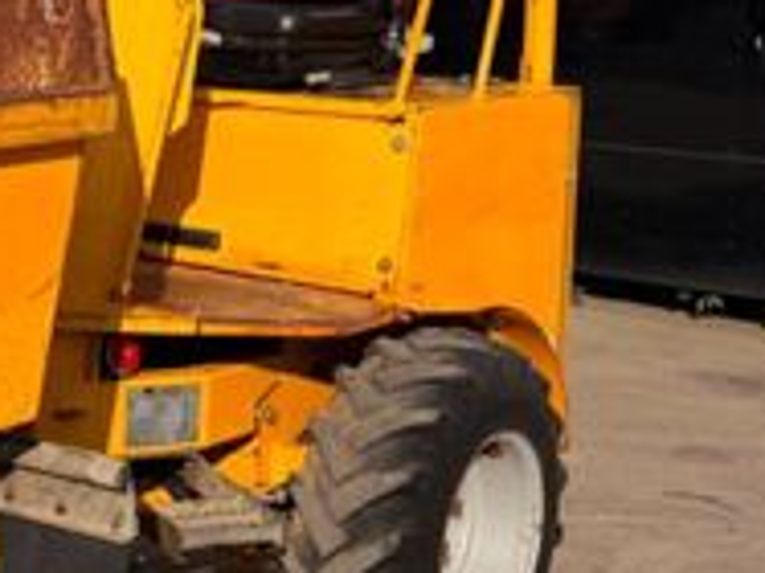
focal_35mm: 77
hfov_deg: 23.1
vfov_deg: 19.0
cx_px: -172
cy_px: 135
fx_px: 1701
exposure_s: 1/10309
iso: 80
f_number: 1.78
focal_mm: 6.76
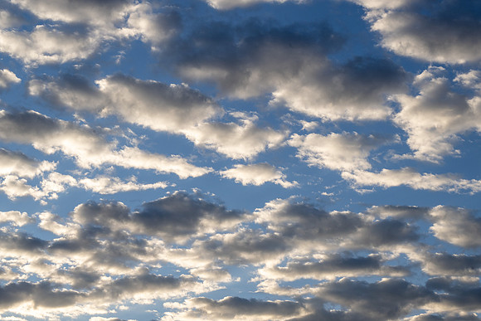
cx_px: 240
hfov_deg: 28.8
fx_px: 935
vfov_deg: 19.5
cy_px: 160
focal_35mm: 70
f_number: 14
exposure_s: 1/250
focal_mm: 70
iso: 100
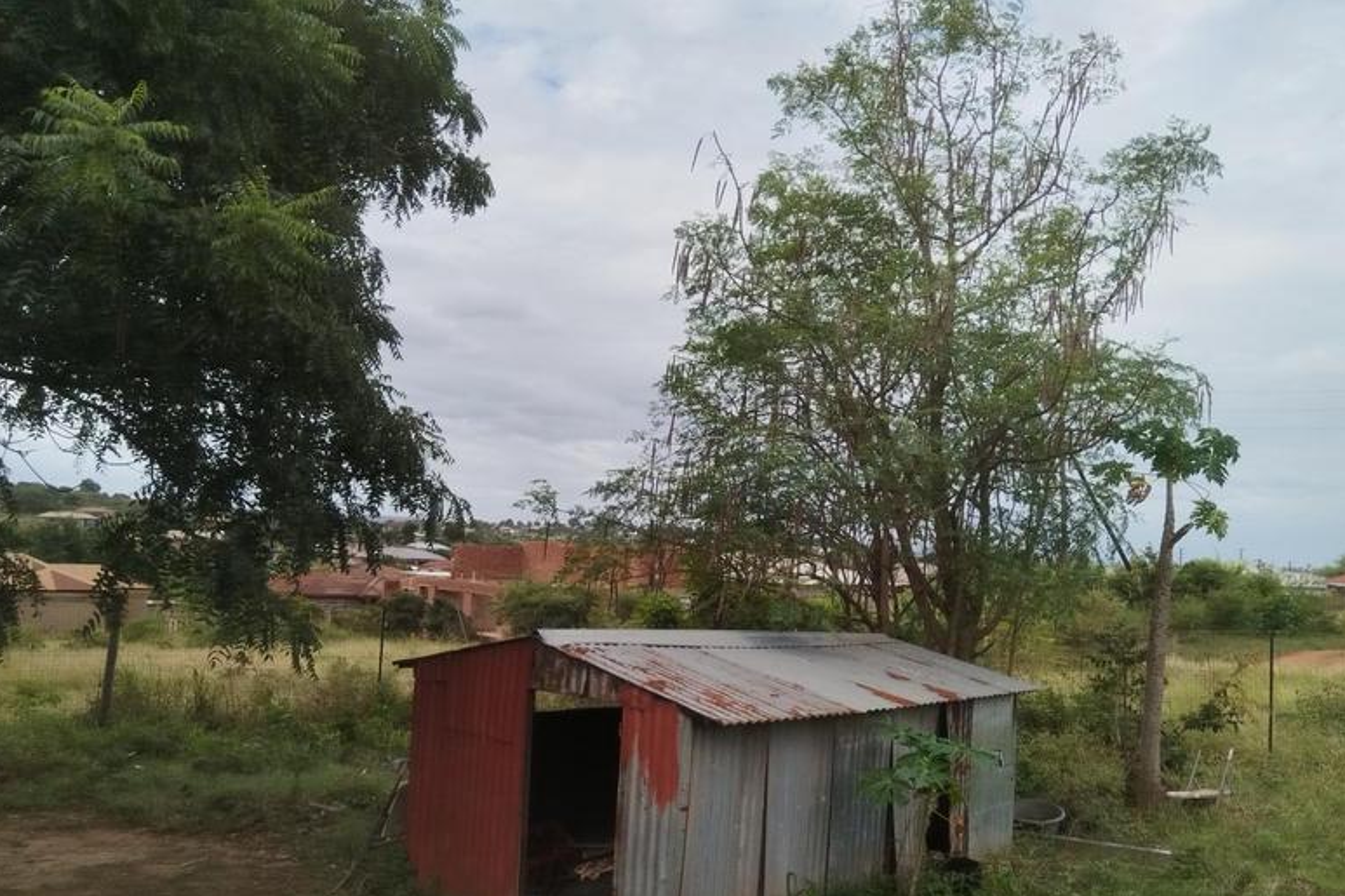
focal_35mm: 28
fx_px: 1046
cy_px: 520
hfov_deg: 65.5
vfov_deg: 46.2
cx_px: 658
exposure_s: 1/950
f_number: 1.9
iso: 100
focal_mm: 4.95
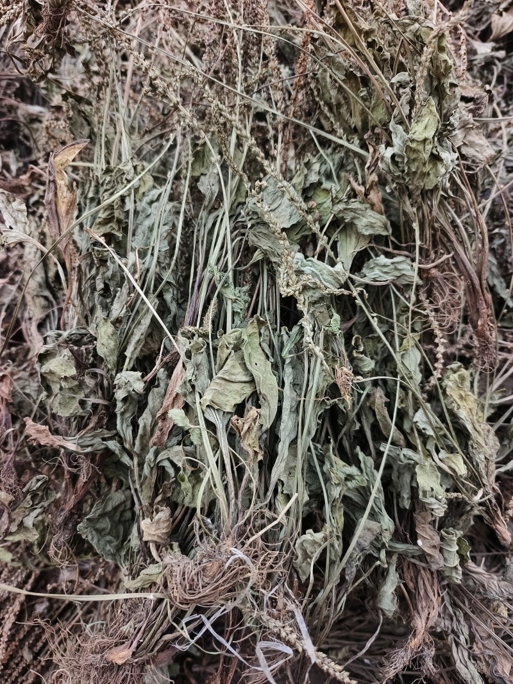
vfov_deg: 73.9
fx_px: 455
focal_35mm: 23
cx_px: 256
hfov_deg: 58.9
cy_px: 342
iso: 110
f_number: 1.75
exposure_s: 1/100
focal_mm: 5.5
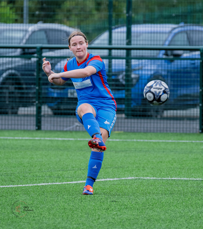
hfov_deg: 2.7
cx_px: 110
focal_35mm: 612
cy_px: 97
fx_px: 4338
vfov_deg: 3.0
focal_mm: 310
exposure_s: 1/1250
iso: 1100
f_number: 5.3
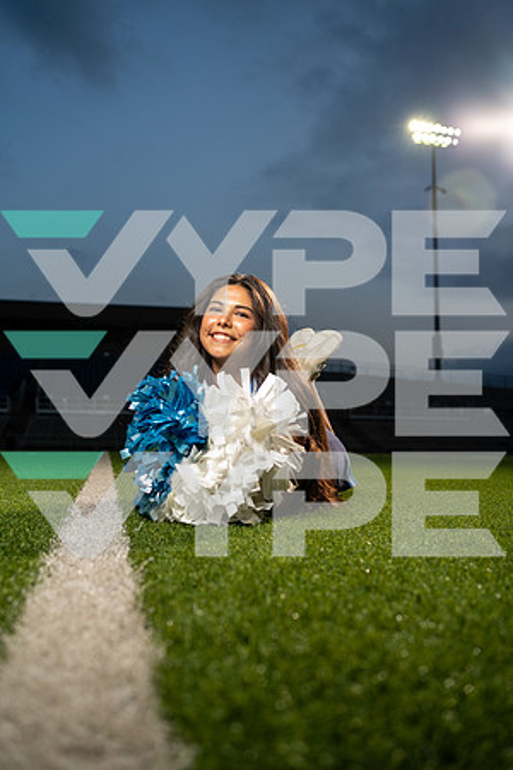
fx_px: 748
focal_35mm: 35
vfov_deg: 54.4
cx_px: 256
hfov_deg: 37.9
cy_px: 385
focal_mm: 35
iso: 500
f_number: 4
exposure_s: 1/250
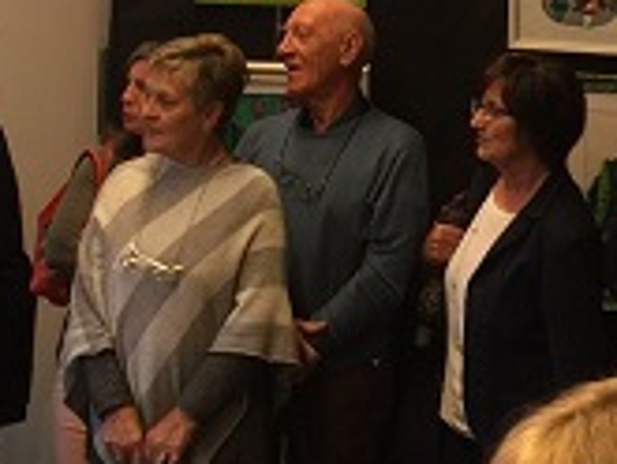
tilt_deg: +3.3
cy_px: -234
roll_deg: -2.0
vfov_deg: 11.6
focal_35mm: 123
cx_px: 179
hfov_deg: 16.0
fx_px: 2194
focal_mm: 4.15
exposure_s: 1/17
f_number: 2.2
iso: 50
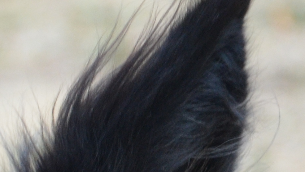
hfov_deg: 3.9
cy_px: 466
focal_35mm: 549
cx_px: -93
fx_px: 4440
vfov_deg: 2.2
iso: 1000
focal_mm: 70
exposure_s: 1/125
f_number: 5.3
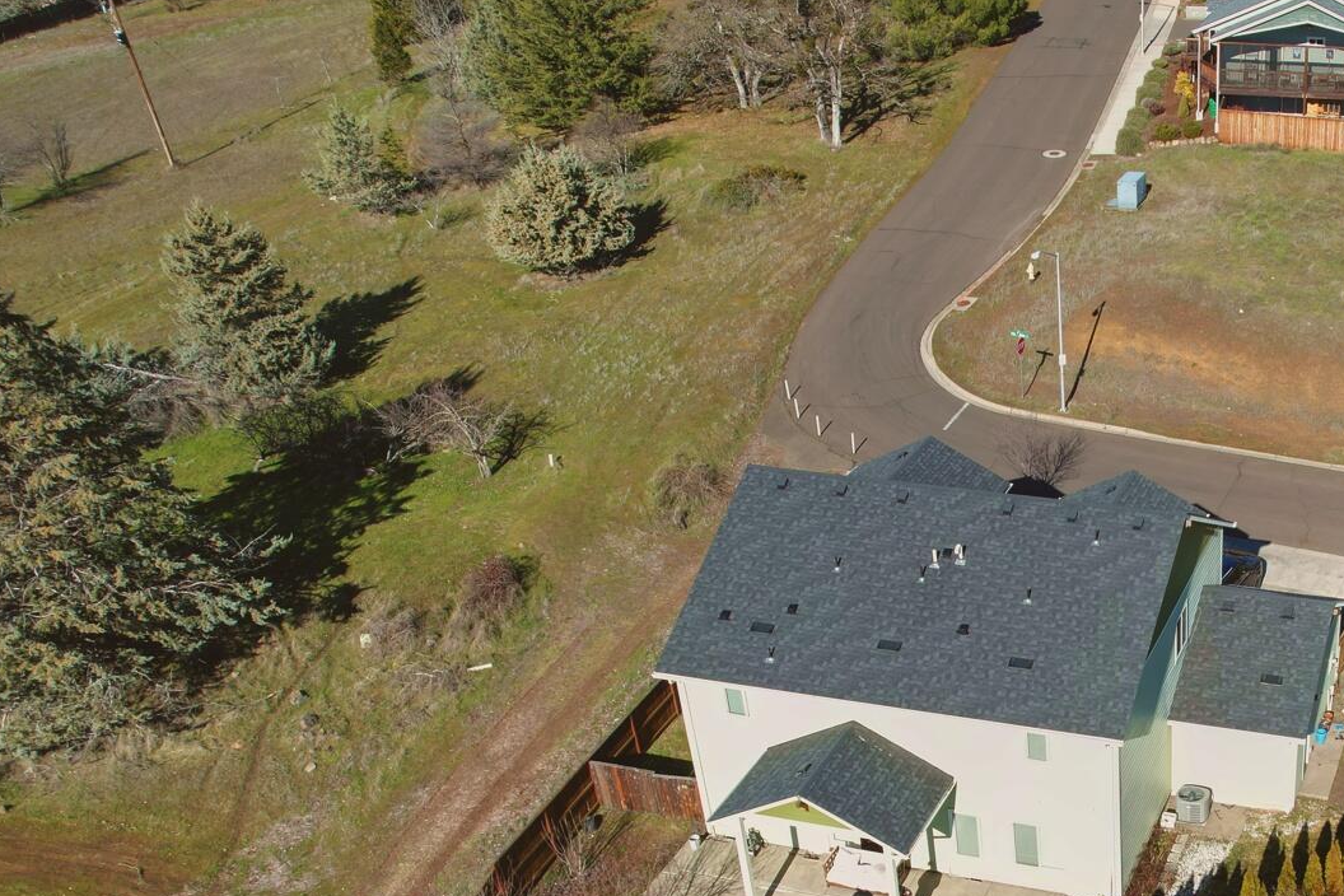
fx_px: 1493
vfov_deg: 32.1
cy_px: 770
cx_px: 1156
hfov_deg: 44.9
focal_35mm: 40
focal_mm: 8.38
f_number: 2.8
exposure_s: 1/1250
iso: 100
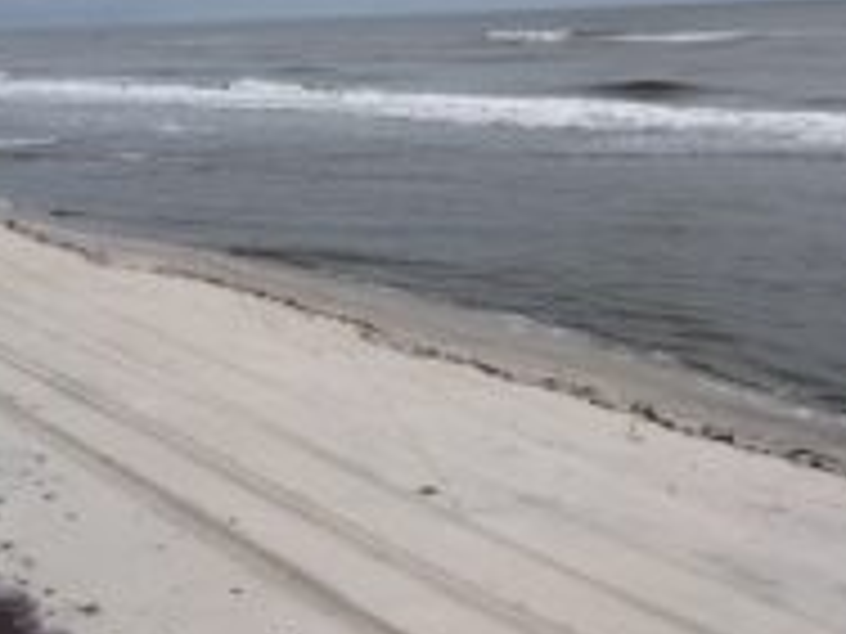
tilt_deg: -0.9
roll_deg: +2.2
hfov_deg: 37.2
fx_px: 1246
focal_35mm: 51
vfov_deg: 27.3
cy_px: 31
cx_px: 302
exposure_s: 1/1754
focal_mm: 6.93
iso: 64
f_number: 1.8
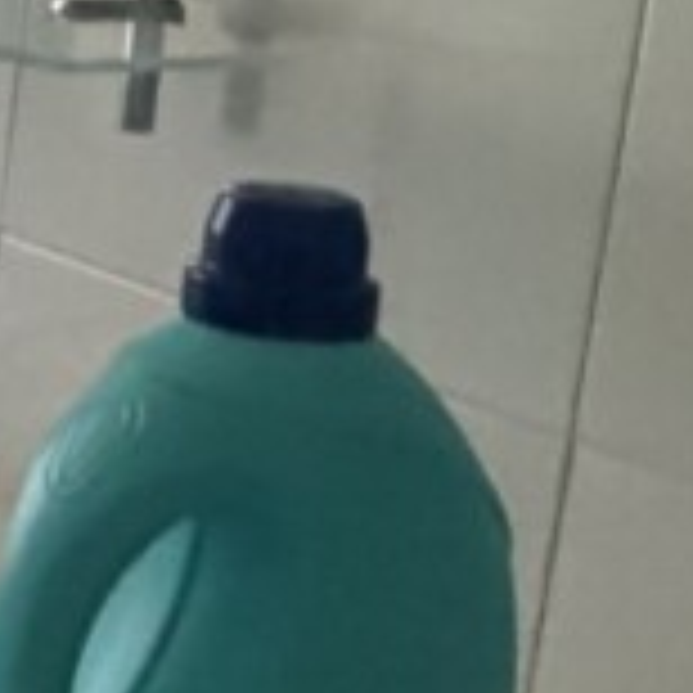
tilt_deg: -6.8
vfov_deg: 14.8
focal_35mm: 116
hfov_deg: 10.2
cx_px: -1476
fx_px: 2627
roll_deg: -1.0
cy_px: 40
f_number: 2.2
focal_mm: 2.22
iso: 320
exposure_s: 1/67
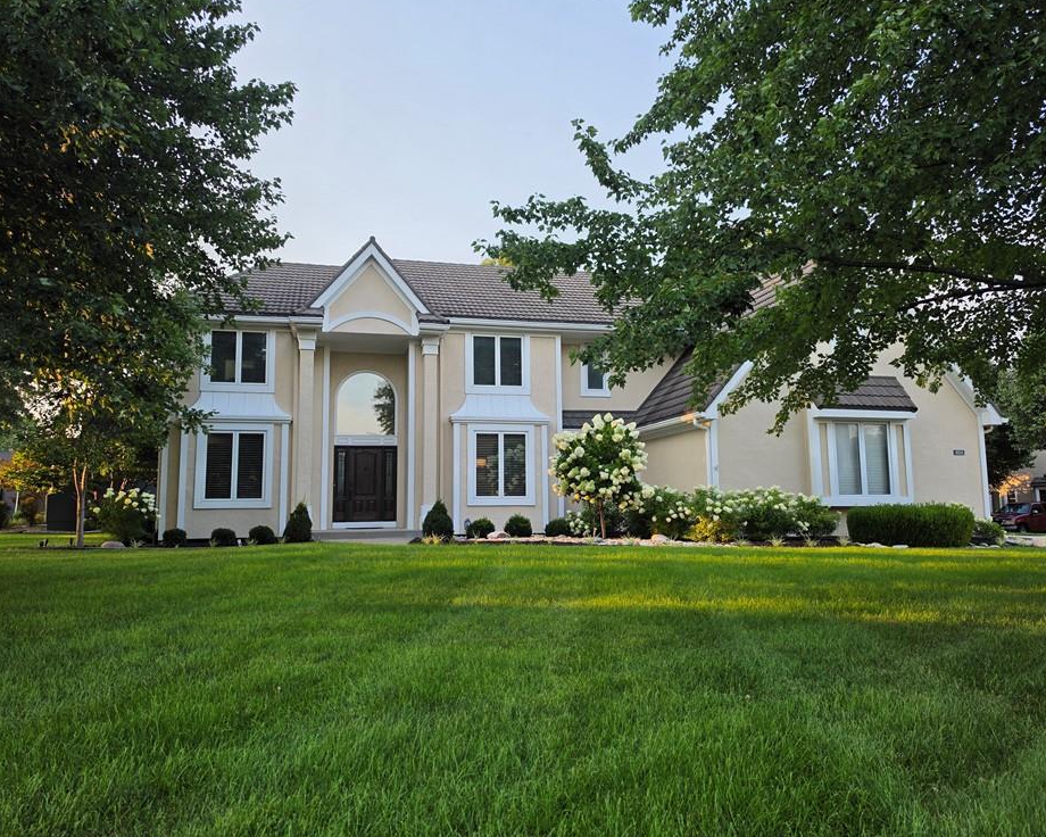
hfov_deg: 68.1
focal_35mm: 25
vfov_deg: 56.8
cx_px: 503
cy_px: 412
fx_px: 774
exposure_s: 1/359
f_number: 1.4
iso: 20
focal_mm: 6.5
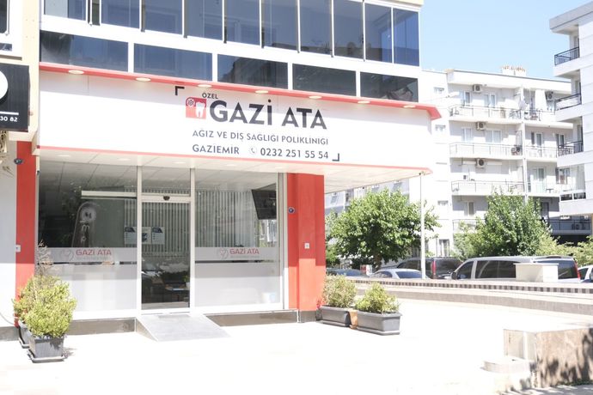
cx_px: 296
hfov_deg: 49.6
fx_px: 642
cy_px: 198
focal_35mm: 39
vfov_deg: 34.2
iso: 1250
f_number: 2.8
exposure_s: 1/8000
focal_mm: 25.7
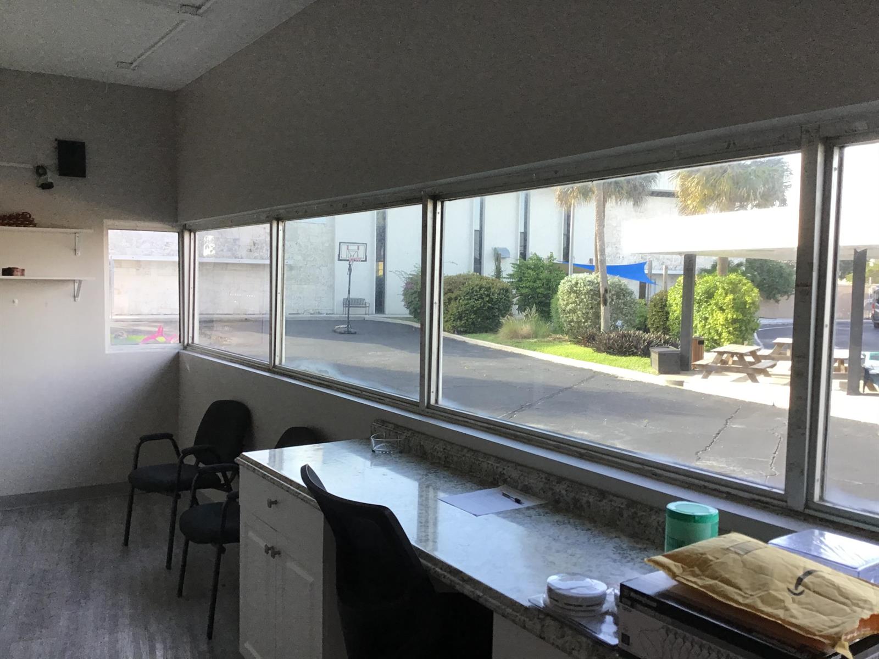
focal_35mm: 31
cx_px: 440
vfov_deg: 45.4
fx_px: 787
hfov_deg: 58.4
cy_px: 330
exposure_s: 1/40
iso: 25
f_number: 2.4
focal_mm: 3.3
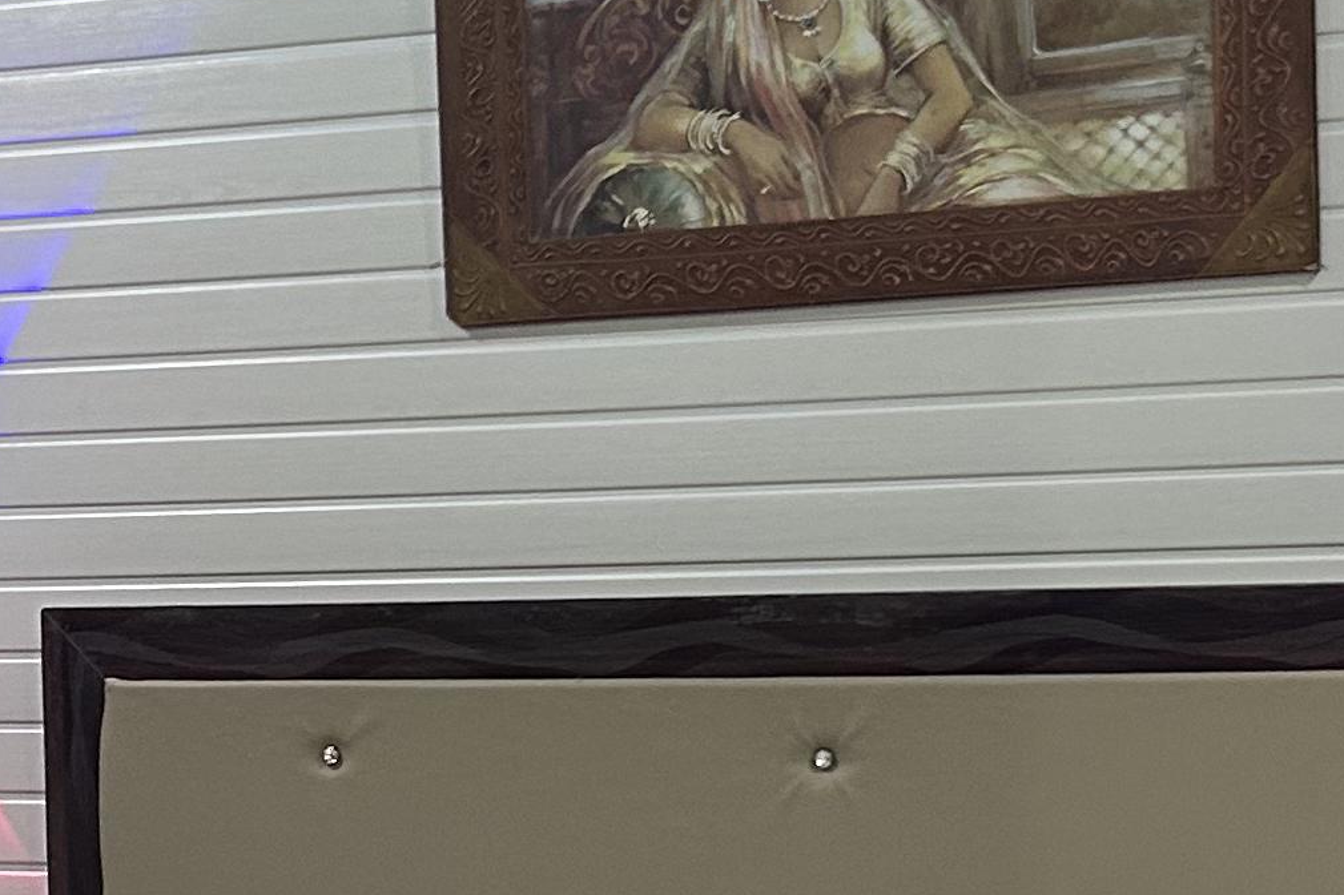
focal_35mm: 108
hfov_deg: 18.6
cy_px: 781
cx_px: 116
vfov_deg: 12.6
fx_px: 4031
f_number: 1.5
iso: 200
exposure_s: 1/50
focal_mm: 5.7
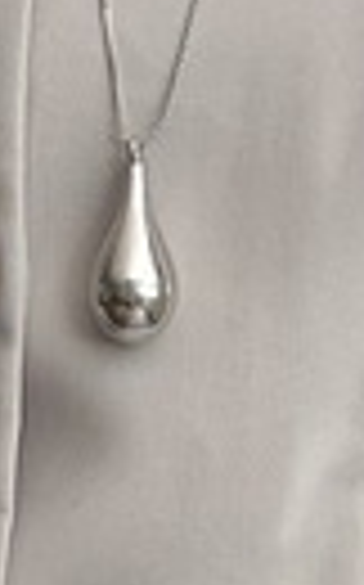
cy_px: 1071
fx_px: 3372
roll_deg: -0.8
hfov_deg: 6.2
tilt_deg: -10.9
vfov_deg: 9.4
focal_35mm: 212
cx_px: 130
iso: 64
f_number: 1.6
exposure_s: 1/121
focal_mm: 5.96
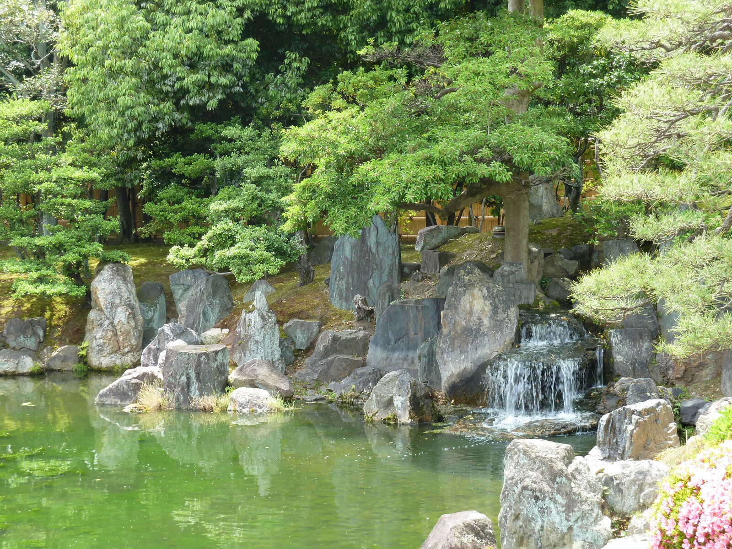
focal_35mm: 72
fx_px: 1523
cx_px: 366
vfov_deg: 20.4
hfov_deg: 27.0
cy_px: 274
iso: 80
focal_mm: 11.9
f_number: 4.1
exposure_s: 1/60
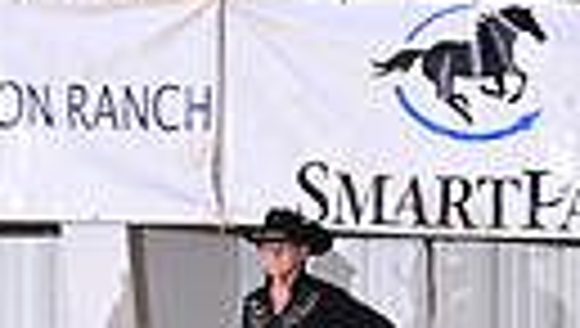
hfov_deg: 2.3
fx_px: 14478
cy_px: 335
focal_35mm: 940
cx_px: -598
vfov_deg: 1.3
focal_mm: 200
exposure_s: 1/200
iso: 2500
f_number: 4.5
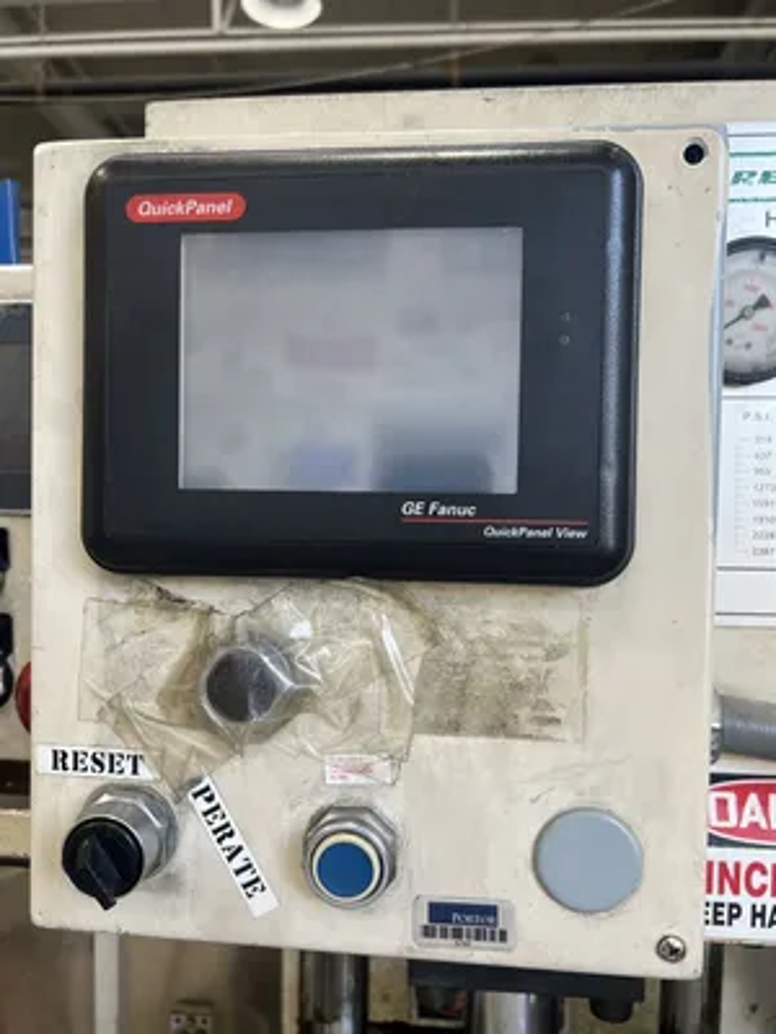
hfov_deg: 53.1
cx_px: 388
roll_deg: -0.5
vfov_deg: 67.3
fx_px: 777
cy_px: 517
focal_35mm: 26
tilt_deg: -0.9
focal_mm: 5.7
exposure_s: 1/121
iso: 64
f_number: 1.5
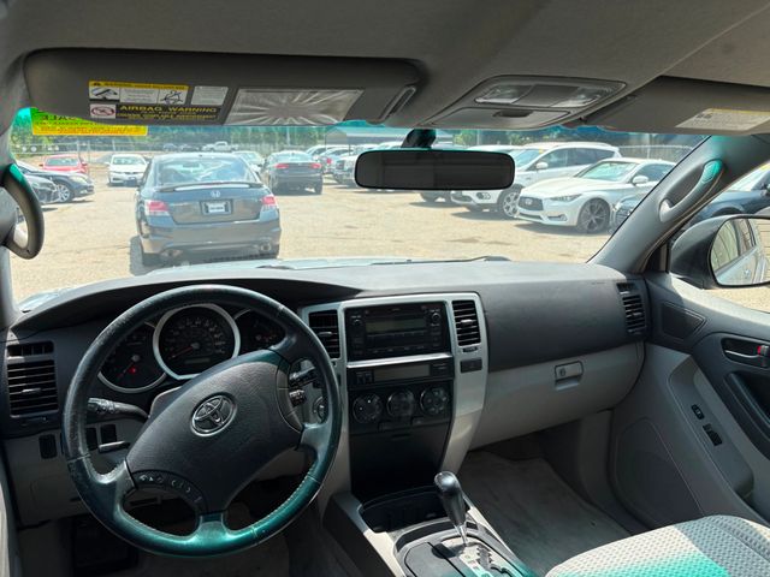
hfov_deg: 67.3
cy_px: 288
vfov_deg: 53.1
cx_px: 385
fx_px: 578
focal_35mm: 26
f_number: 1.6
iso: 50
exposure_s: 1/895
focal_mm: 5.96
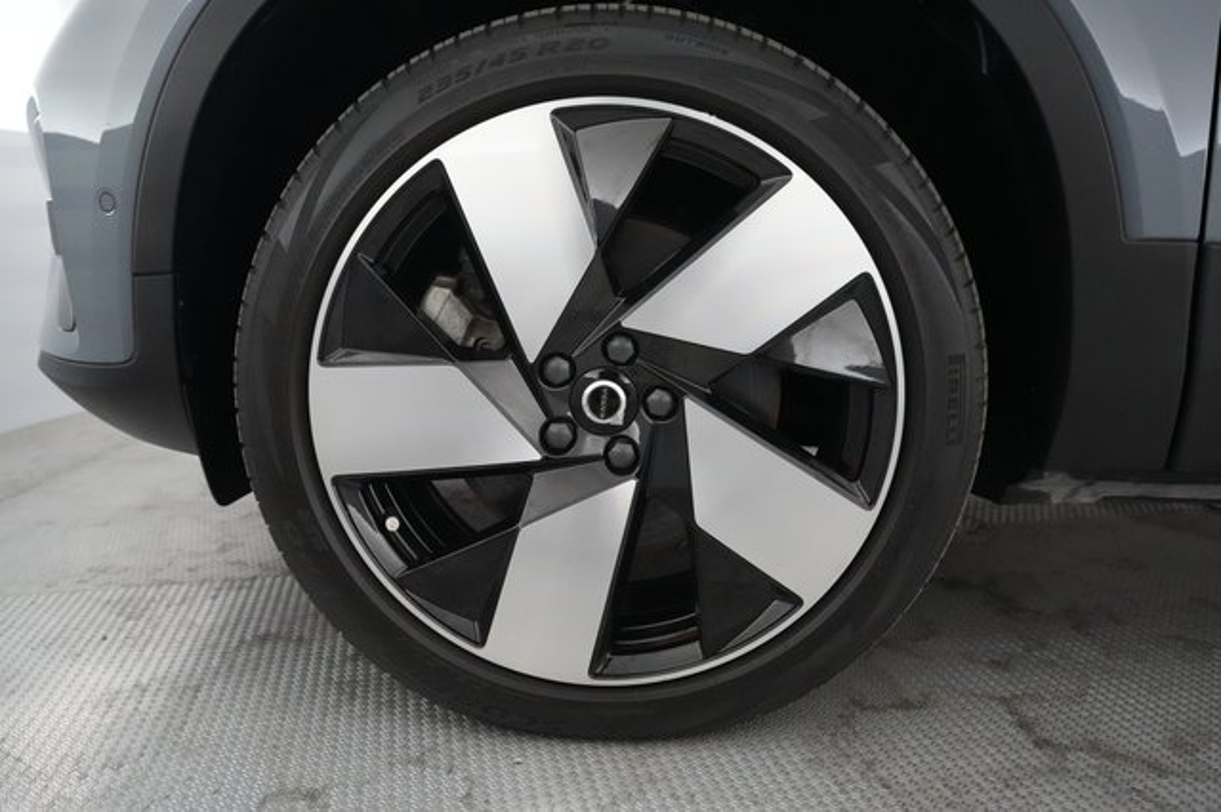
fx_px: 881
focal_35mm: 26
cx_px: 610
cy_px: 406
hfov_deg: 69.4
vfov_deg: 49.5
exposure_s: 1/320
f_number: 4
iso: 10000
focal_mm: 26
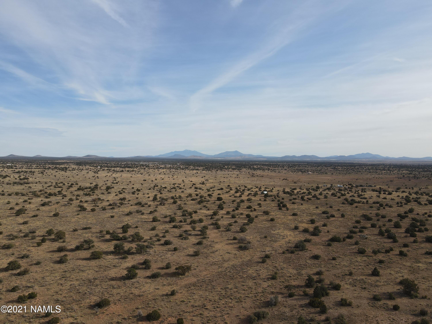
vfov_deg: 56.8
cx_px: 216
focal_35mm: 24
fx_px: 300
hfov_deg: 71.6
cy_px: 162
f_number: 2.8
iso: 100
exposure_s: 1/725
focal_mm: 4.5
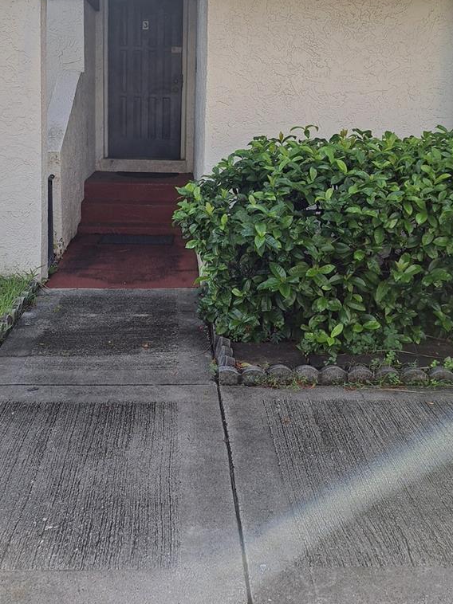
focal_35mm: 38
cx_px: 192
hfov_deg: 37.6
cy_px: 166
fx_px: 663
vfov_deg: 47.5
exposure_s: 1/380
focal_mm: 5.23
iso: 50
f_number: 1.8
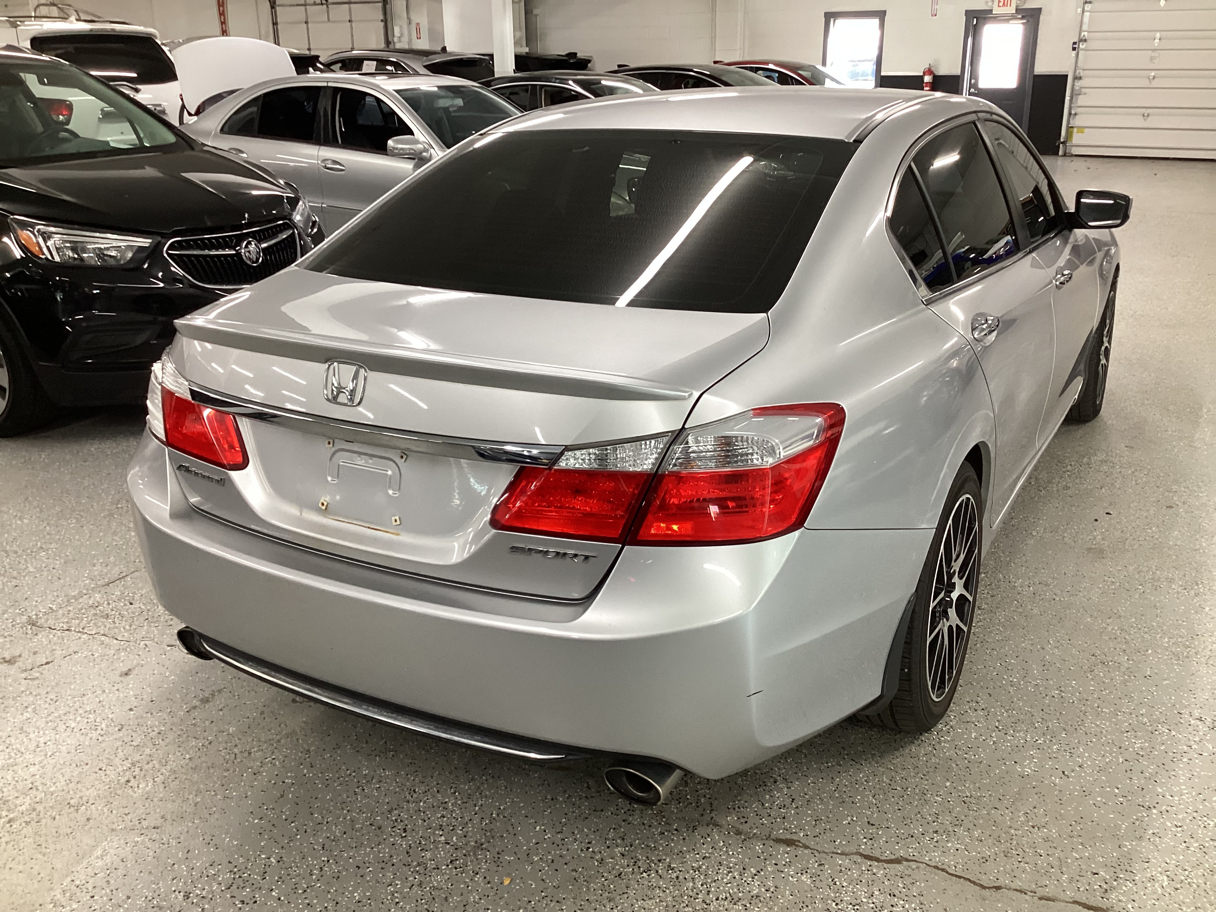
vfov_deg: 45.4
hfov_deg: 58.4
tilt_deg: -21.5
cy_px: 456
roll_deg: +0.2
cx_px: 608
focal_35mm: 31
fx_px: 1089
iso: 160
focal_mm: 3.3
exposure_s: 1/50
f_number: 2.4
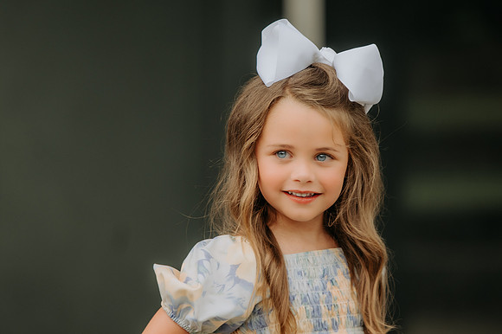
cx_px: 251
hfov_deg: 6.9
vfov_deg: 4.6
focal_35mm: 300
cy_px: 167
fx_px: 4181
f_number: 2.8
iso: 200
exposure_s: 1/200
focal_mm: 200
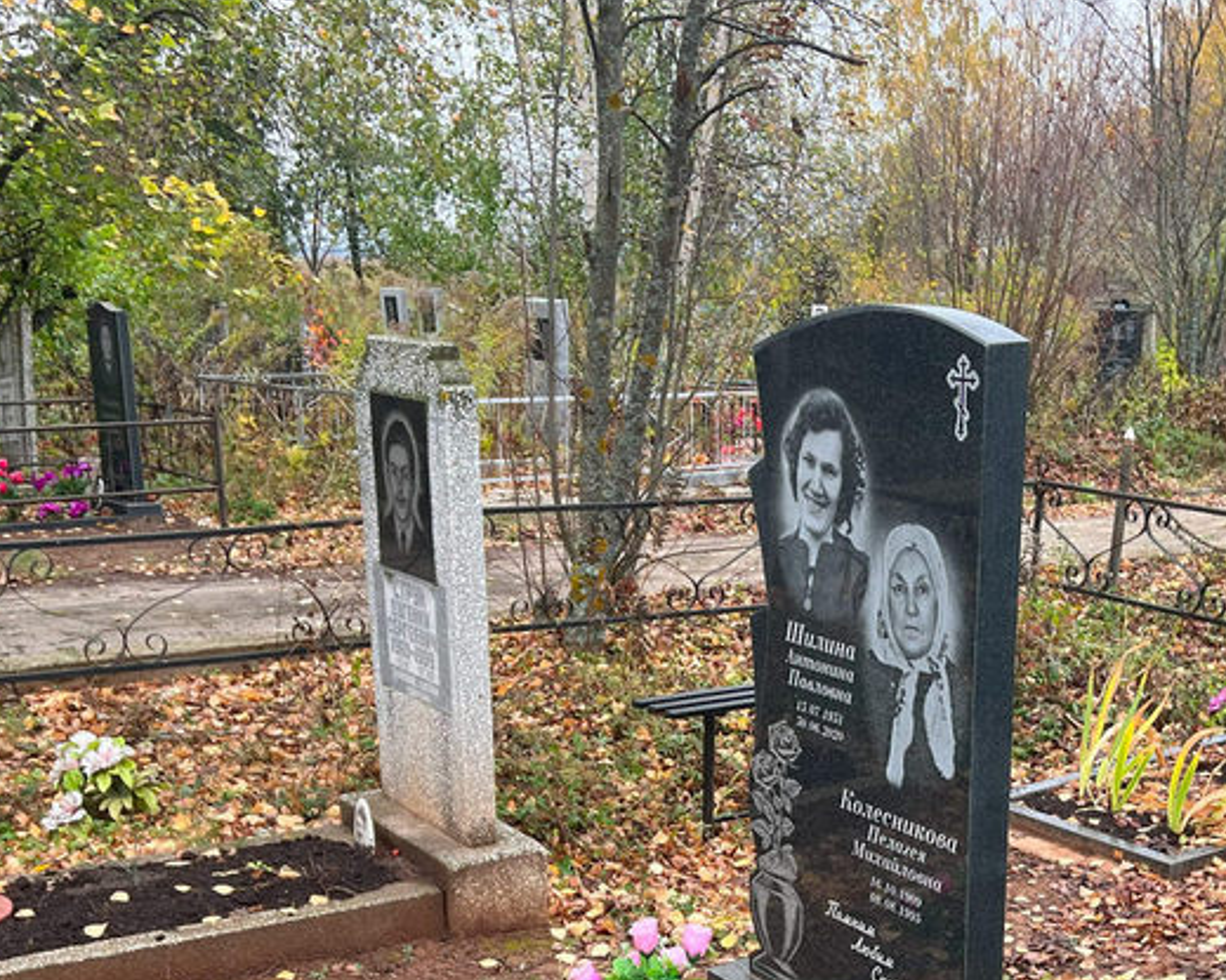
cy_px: 799
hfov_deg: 37.0
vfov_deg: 29.5
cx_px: 813
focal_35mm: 50
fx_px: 1814
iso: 32
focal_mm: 5.7
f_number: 1.5
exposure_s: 1/125
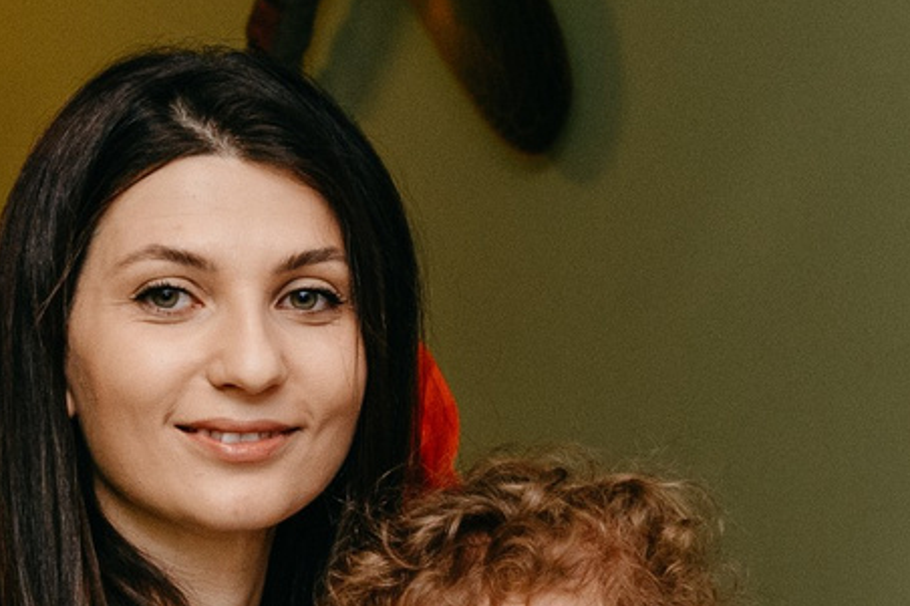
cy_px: 809
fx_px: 4599
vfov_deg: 7.4
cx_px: 276
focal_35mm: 182
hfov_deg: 11.3
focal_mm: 31
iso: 320
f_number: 4
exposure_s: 1/160
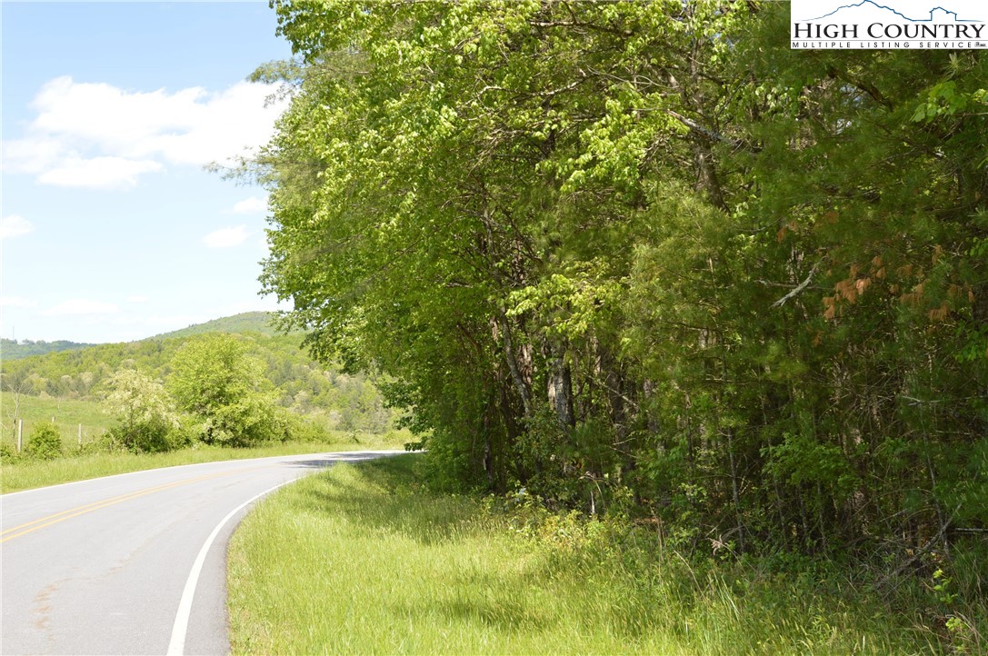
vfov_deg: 32.9
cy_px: 328
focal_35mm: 40
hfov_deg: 48.0
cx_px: 494
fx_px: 1110
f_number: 5.6
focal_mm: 27
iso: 100
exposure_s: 1/200
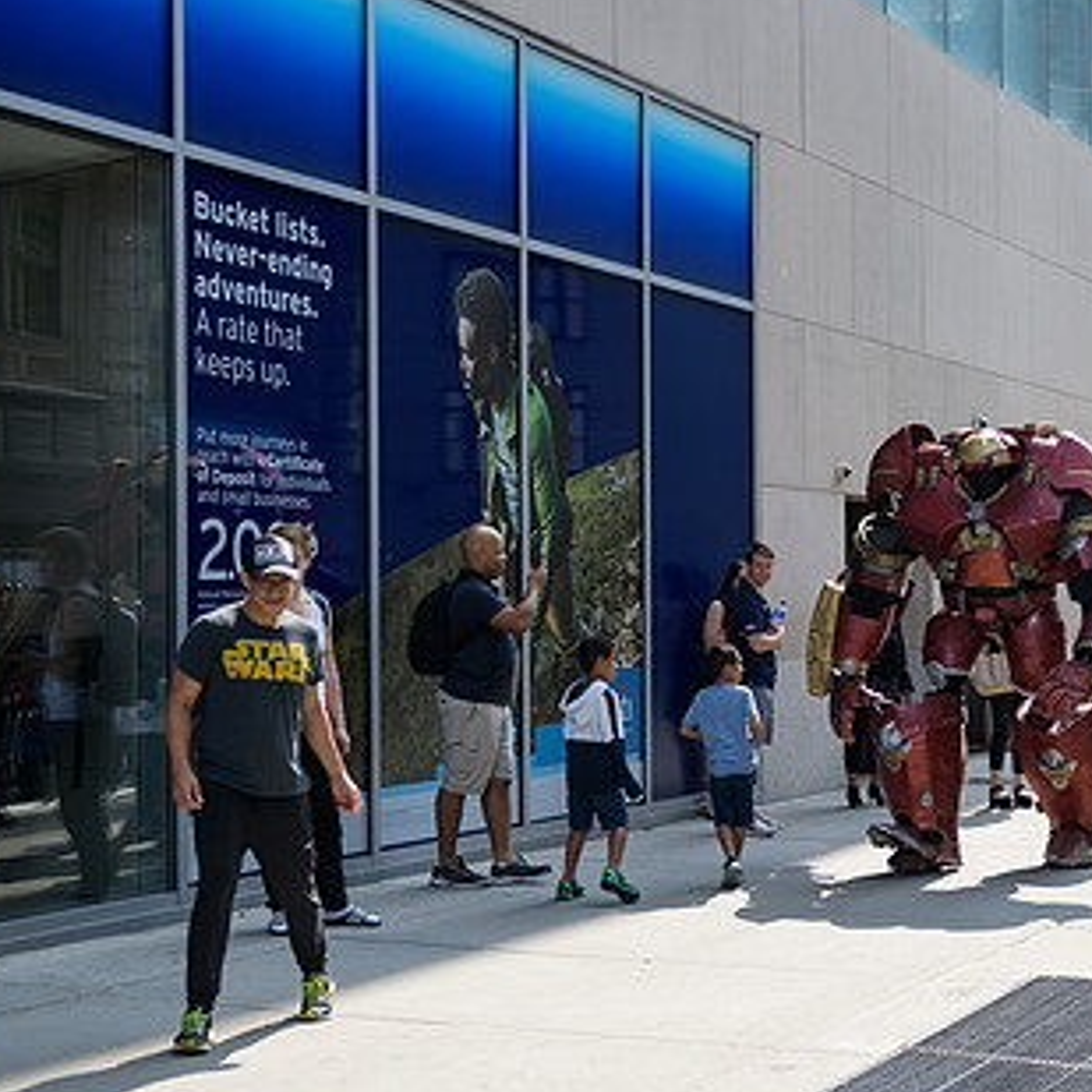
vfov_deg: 25.7
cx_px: 919
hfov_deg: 25.2
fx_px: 2391
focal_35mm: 67
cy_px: 599
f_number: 3.2
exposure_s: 1/1250
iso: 200
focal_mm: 42
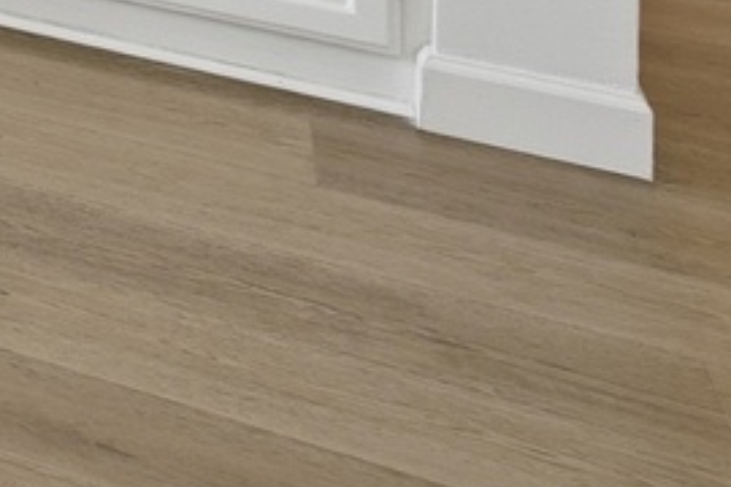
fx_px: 1584
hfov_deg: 13.9
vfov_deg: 12.7
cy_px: -741
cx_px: -1149
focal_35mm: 78
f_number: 6.3
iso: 200
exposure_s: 1/60
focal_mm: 9
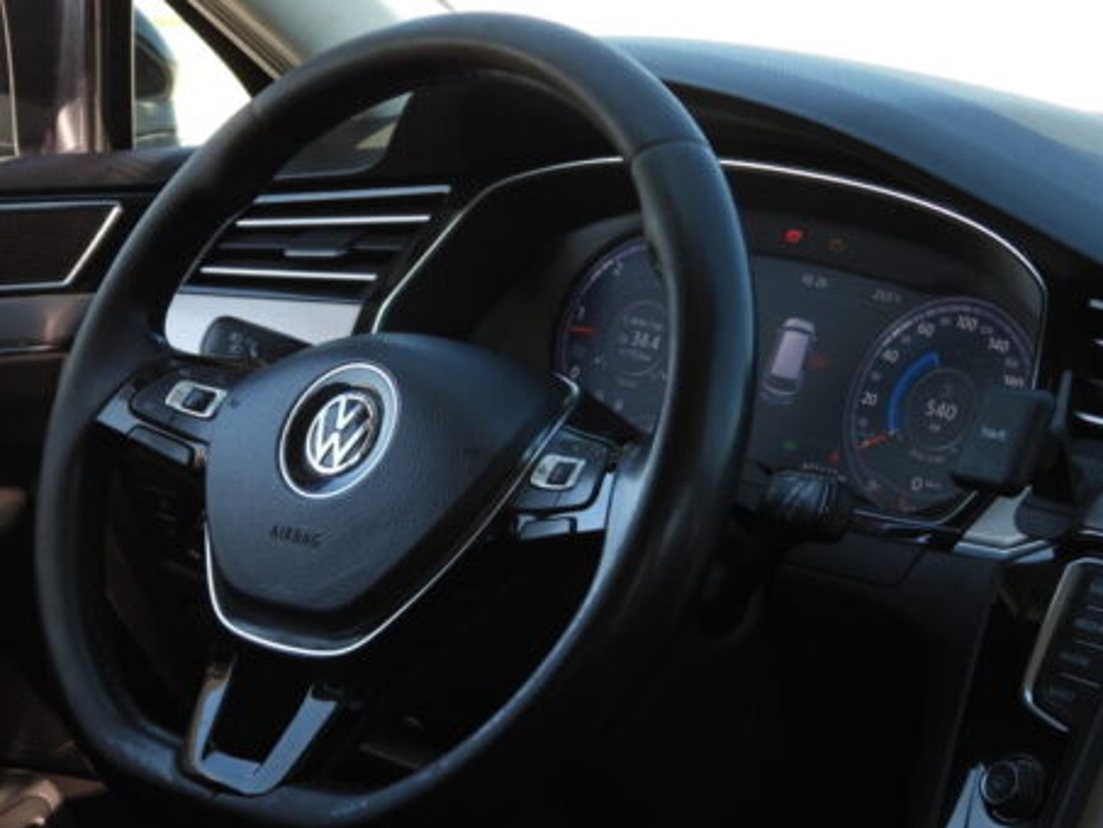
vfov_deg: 13.4
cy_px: 553
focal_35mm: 110
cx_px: 341
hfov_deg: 17.8
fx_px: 3506
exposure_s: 1/160
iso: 100
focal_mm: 12.6
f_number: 3.5
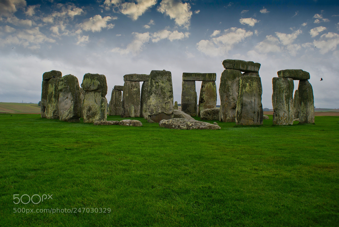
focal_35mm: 33
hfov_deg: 57.2
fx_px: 311
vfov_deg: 40.1
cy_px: 114
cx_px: 170
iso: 100
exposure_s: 1/160
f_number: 5.6
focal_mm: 22
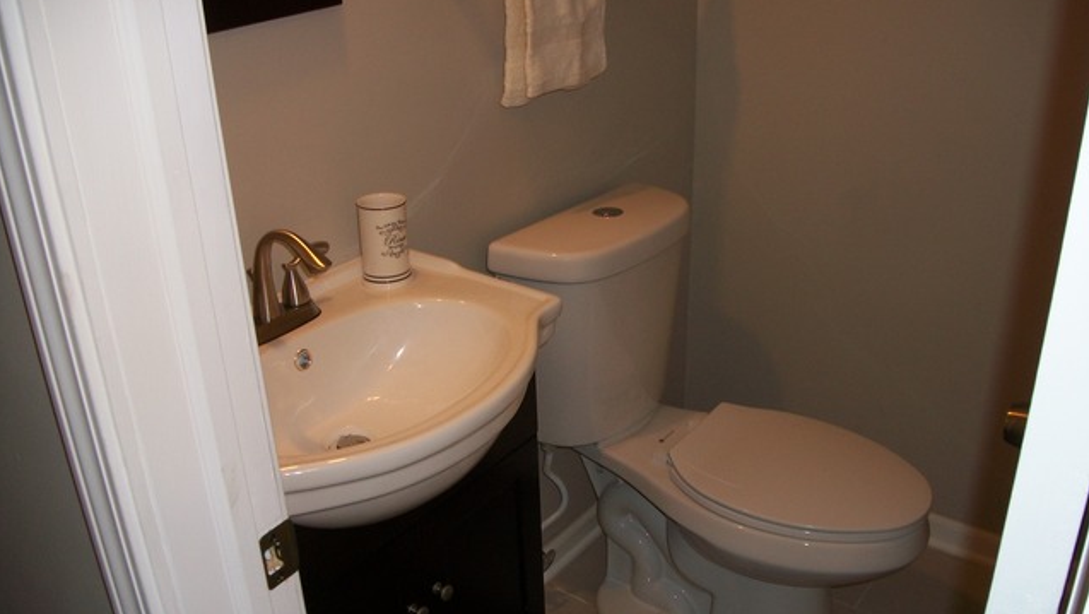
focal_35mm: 35
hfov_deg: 56.6
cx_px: 544
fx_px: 1011
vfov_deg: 33.7
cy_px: 344
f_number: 2.9
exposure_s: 1/30
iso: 80
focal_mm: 5.7
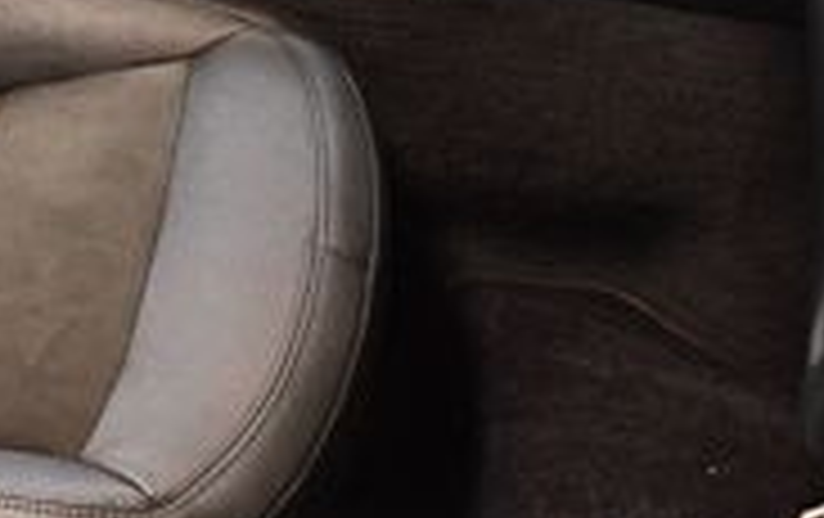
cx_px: -23
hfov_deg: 20.8
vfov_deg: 13.1
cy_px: -189
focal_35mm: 96
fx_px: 2159
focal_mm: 18
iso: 3200
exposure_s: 1/80
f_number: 3.5
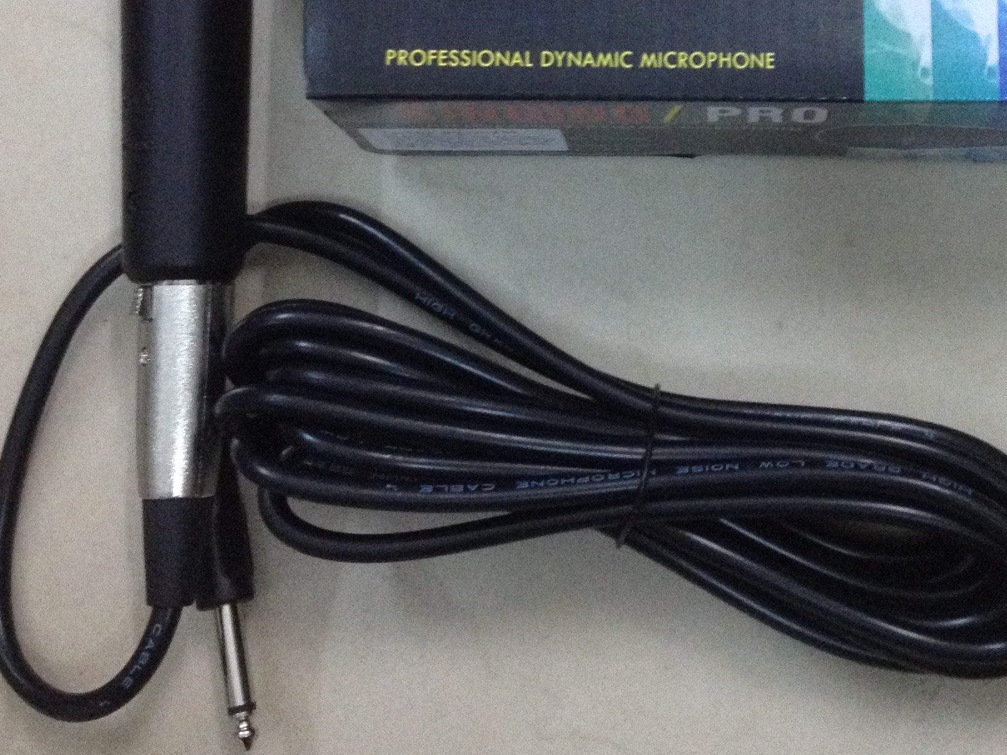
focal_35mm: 71
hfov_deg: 27.1
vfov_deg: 20.3
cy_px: 61
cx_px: 730
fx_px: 2066
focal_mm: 4.28
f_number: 2.4
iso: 320
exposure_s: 1/20
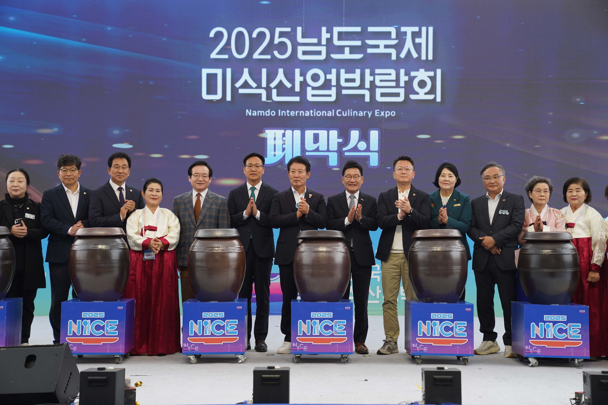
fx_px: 1098
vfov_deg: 20.9
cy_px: 202
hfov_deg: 31.0
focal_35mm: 65
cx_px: 304
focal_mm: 65
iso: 400
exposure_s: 1/250
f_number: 4
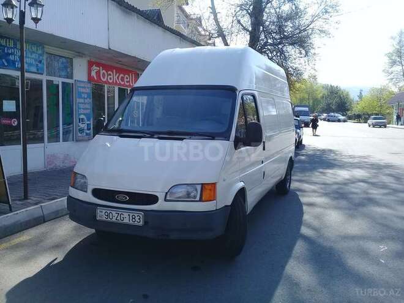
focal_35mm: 31
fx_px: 362
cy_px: 152
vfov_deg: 45.4
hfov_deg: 58.4
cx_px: 202
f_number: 2.2
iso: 50
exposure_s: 1/646
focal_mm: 3.3
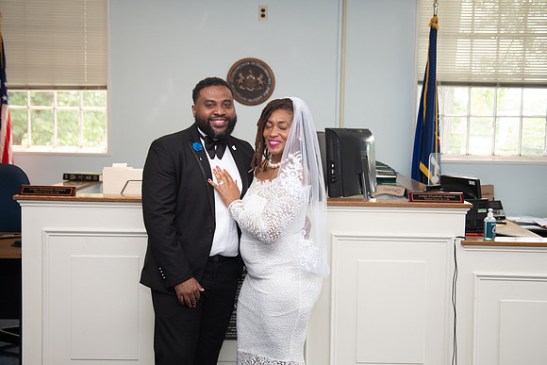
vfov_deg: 26.0
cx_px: 274
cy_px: 182
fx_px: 790
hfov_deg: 38.2
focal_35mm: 52
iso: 1000
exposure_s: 1/160
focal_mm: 50
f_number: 4.6
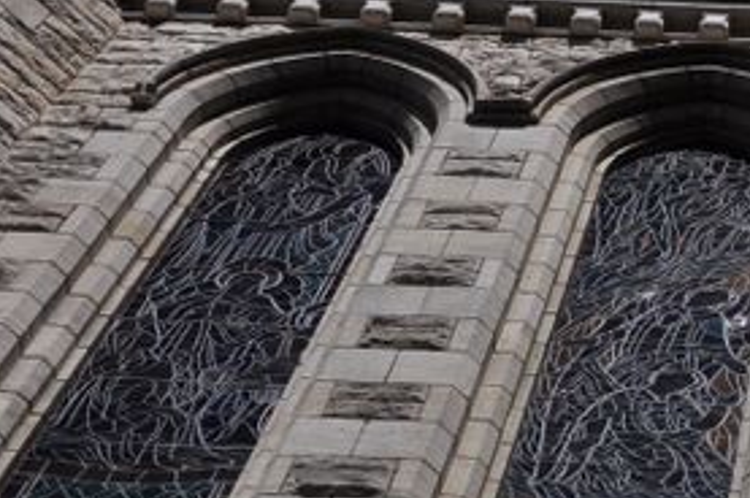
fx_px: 2768
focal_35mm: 133
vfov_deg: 10.2
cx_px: 902
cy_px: 503
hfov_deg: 14.9
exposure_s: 1/1250
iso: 200
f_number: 13
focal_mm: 24
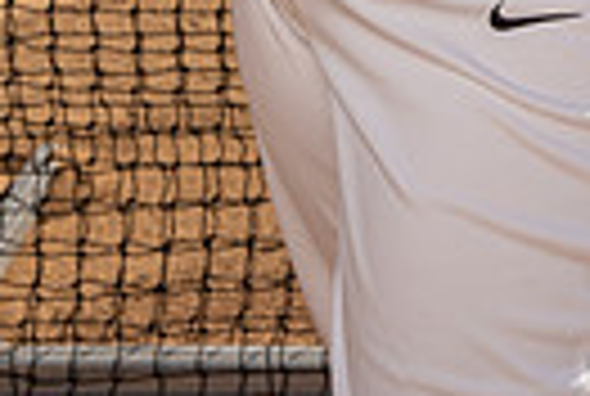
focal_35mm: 161
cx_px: 626
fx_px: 2645
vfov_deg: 7.9
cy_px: -603
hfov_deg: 12.5
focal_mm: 47
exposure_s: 1/250
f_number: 8
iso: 64
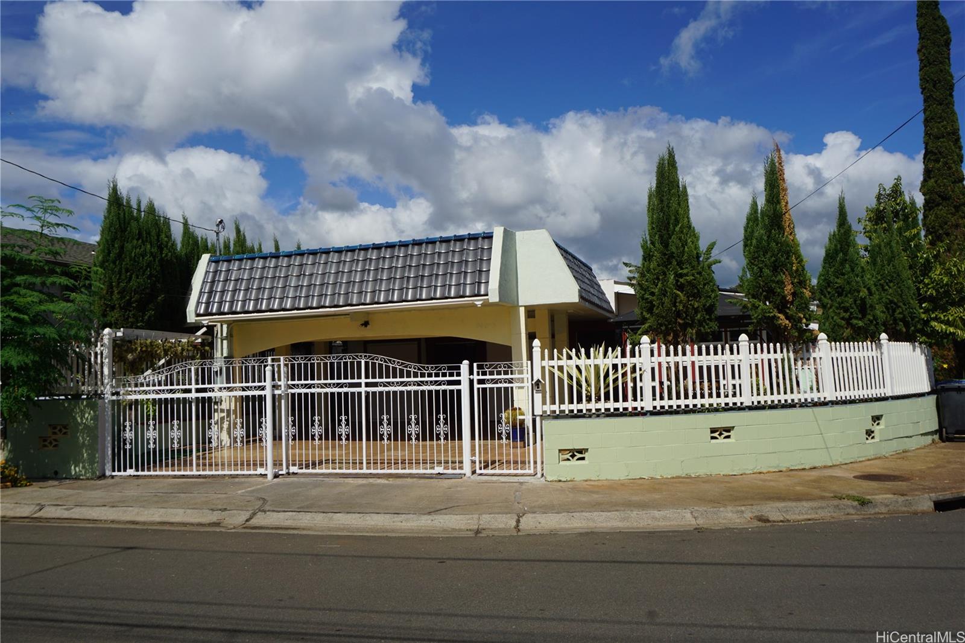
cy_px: 322
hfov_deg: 59.5
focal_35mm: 32
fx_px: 844
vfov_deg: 41.7
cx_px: 482
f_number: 11
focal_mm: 21
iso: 100
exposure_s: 1/320
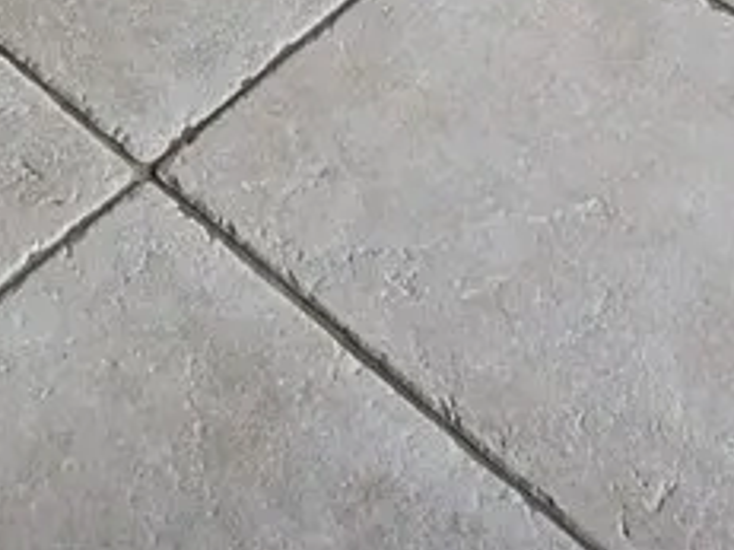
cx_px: 25
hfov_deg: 21.1
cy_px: -1268
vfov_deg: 10.0
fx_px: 1907
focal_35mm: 90
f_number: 2.2
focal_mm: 2.2
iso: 100
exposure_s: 1/60
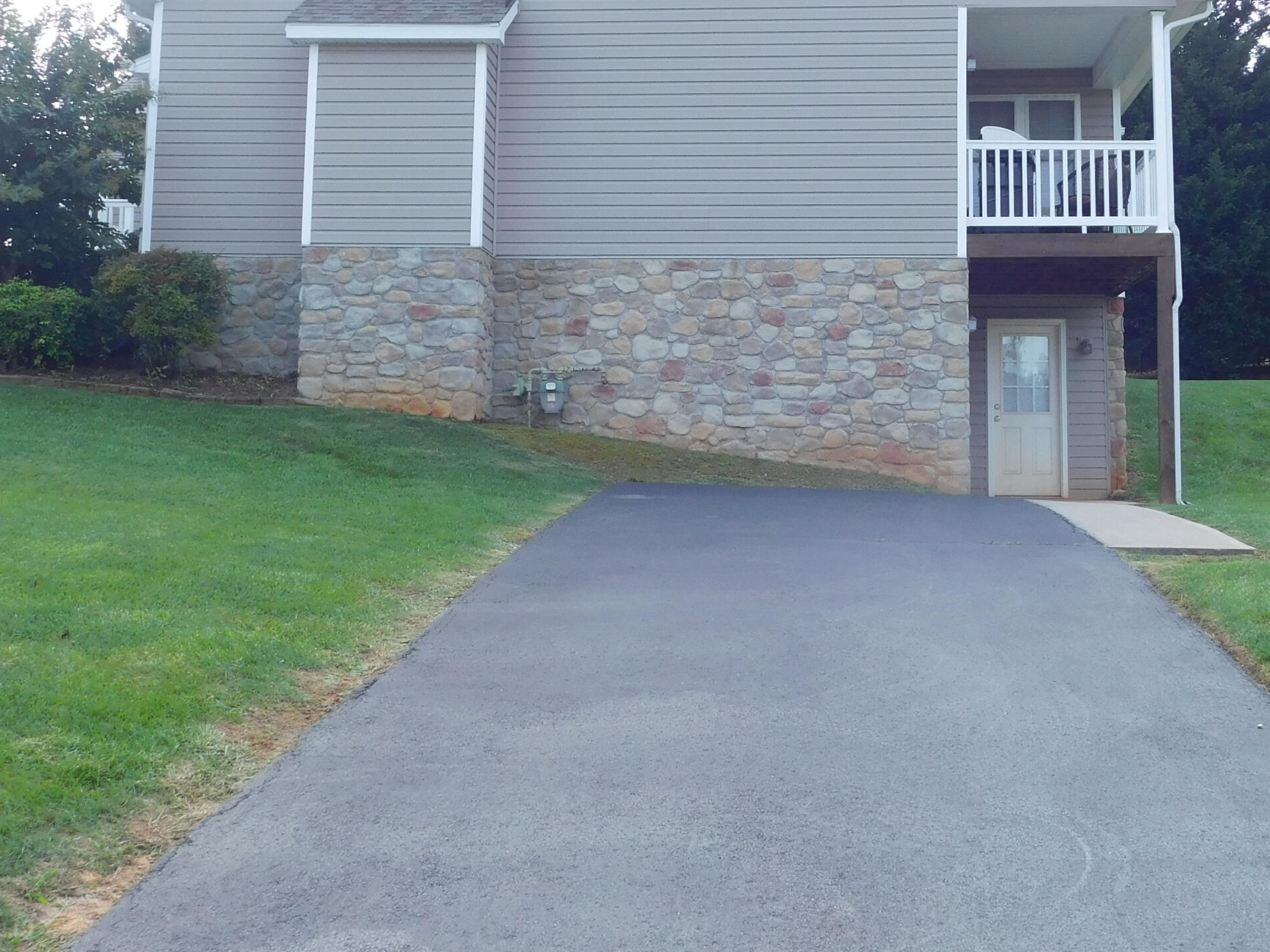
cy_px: 297
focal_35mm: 47
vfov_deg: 30.6
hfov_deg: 40.3
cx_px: 742
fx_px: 1724
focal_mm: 5.3
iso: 125
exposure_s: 1/400
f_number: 3.2
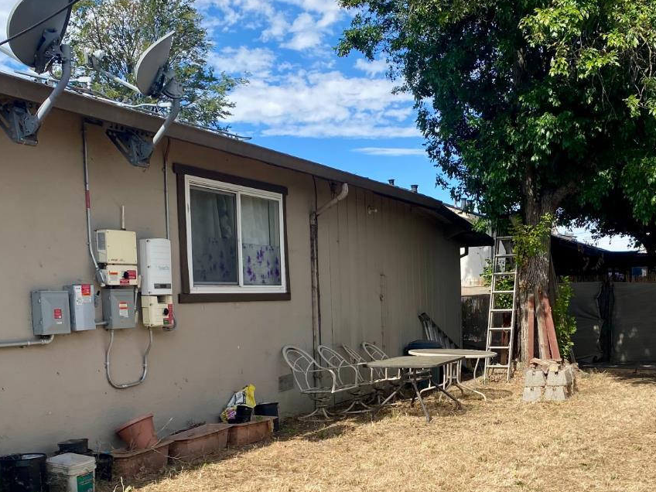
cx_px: 465
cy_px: 345
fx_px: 872
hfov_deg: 40.4
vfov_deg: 31.2
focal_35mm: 46
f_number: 1.8
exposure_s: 1/2513
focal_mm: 4.25
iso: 32
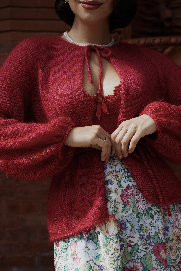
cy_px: 151
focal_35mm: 75
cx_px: 96
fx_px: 566
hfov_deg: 18.2
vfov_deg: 27.0
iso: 100
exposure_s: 1/400
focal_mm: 62
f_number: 5
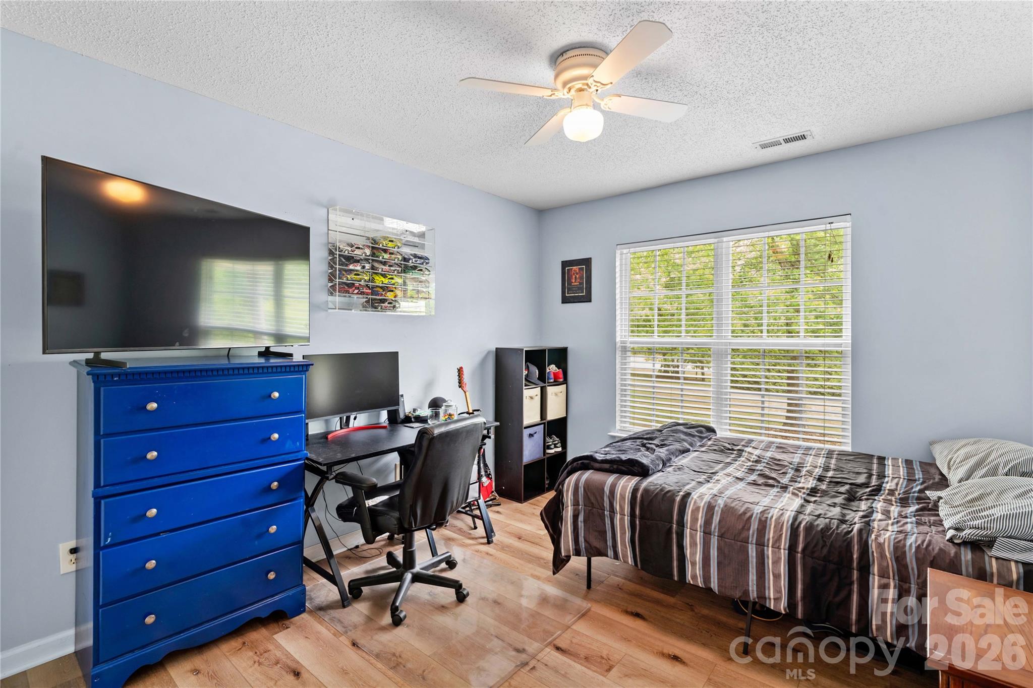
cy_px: 344
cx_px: 516
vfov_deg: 73.7
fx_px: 459
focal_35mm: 16
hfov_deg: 96.7
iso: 100
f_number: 8
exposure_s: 1/1.25
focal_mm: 16
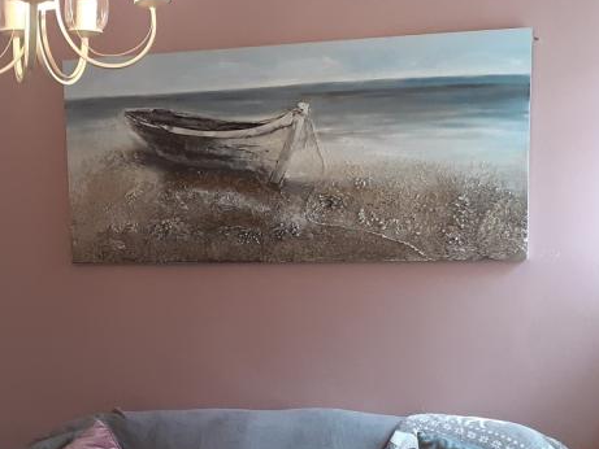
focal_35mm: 60
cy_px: 317
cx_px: 135
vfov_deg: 24.2
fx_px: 1039
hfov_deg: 31.5
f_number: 1.9
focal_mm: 3.6
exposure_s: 1/50
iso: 125
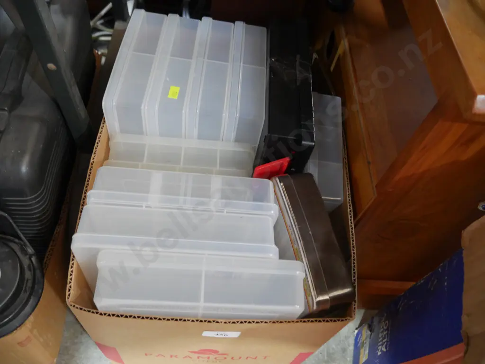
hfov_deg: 63.4
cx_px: 242
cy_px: 182
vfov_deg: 49.8
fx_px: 392
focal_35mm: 28
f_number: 3.5
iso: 2000
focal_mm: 14
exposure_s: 1/60
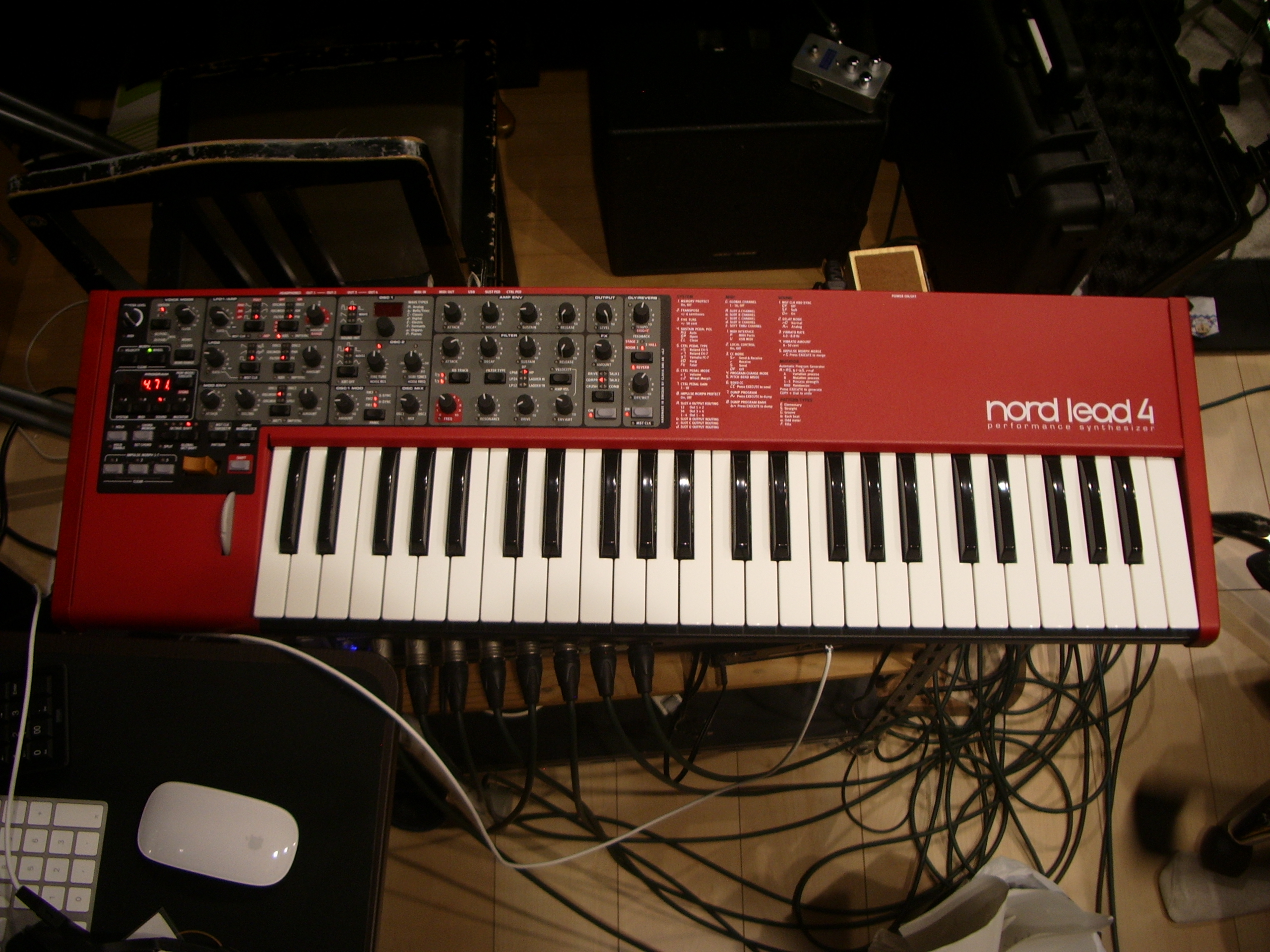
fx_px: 1284
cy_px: 476
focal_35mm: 35
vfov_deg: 40.7
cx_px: 635
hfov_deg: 52.6
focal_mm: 5.8
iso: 100
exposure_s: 1/20
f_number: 2.6
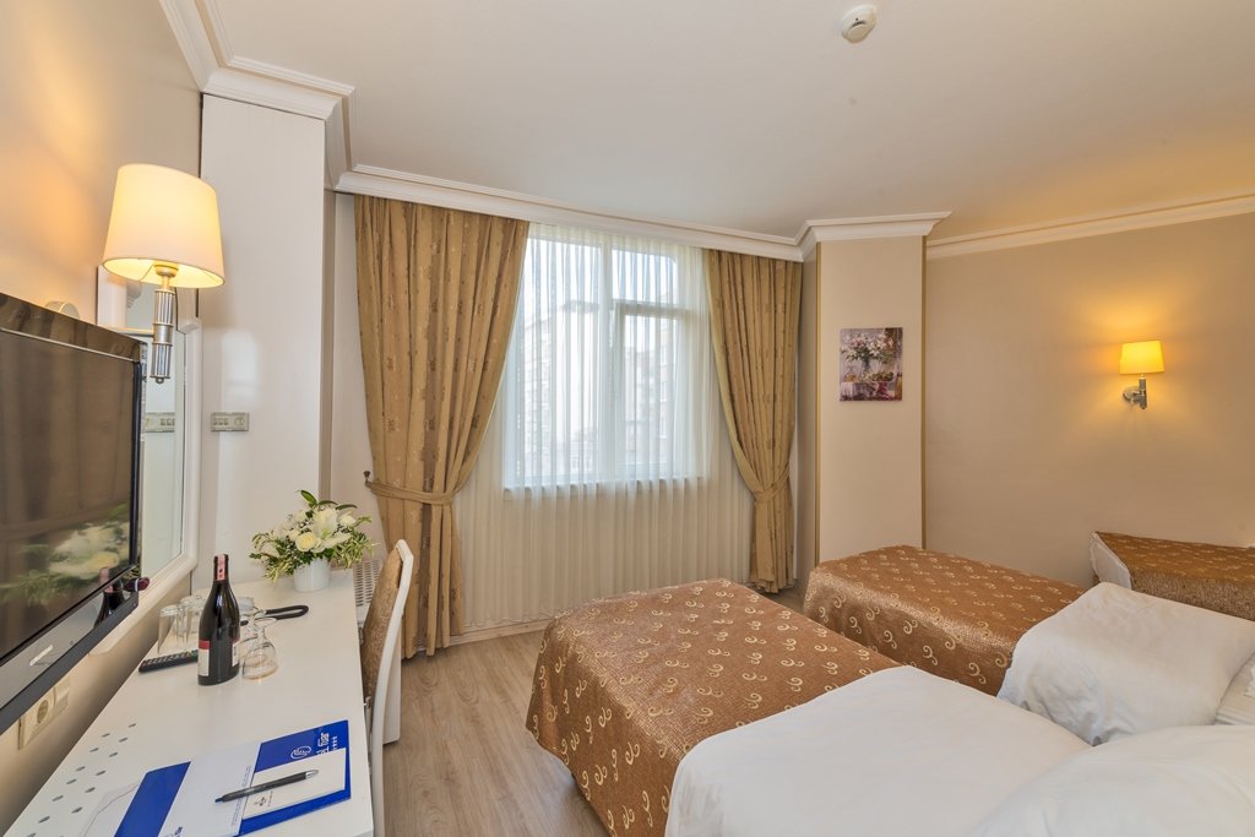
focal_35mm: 14
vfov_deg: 81.2
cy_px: 418
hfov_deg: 104.2
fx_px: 488
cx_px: 628
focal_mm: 14
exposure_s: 1/3
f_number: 11
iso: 100
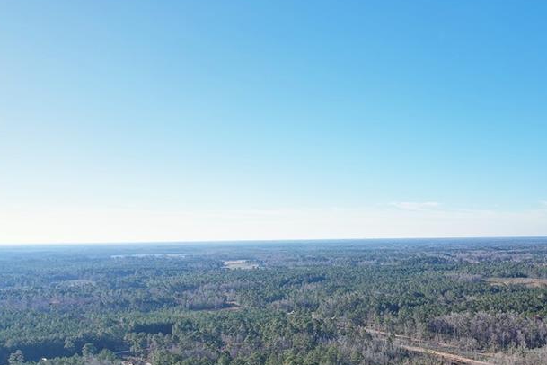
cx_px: 351
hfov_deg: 51.2
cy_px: 236
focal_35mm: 37
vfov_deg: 35.7
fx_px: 562
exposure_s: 1/500
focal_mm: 8.4
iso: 120
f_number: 2.8
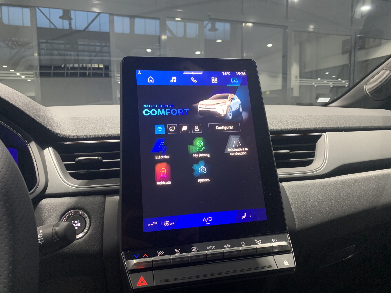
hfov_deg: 67.3
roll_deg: +0.4
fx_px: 294
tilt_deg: -5.1
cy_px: 146
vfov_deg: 53.1
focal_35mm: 26
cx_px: 196
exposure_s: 1/33
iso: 320
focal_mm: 4.25
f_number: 1.8
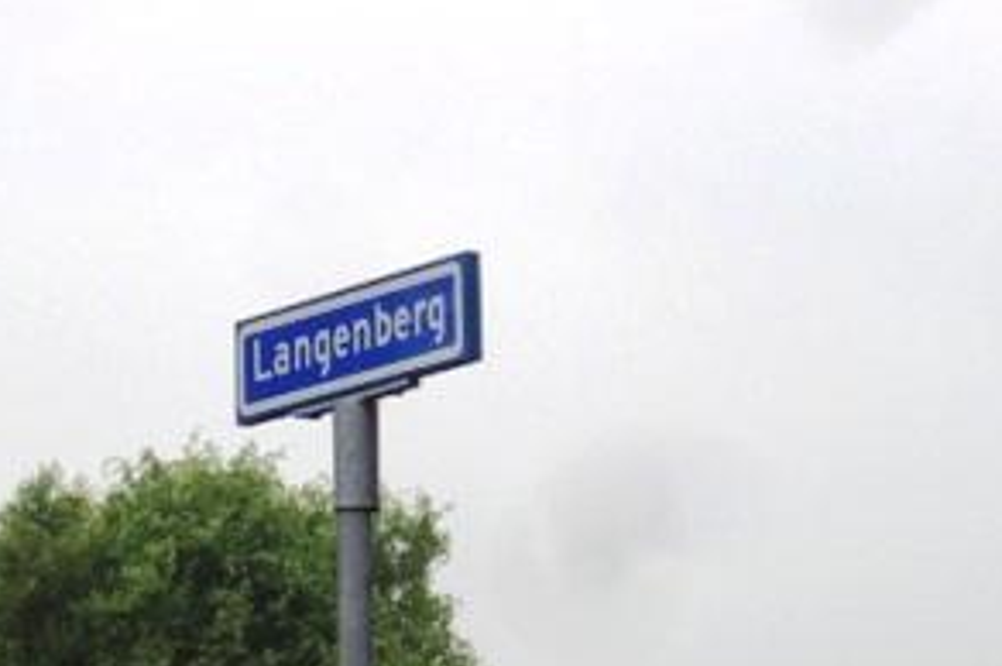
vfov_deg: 6.5
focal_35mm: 210
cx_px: 309
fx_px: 5838
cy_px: 704
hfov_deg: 9.8
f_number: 4.8
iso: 100
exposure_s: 1/125
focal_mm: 19.4
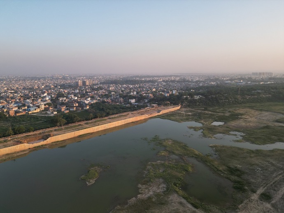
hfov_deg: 71.6
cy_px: 106
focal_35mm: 24
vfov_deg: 56.8
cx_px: 142
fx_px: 197
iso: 130
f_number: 1.7
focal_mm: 6.72
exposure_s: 1/800
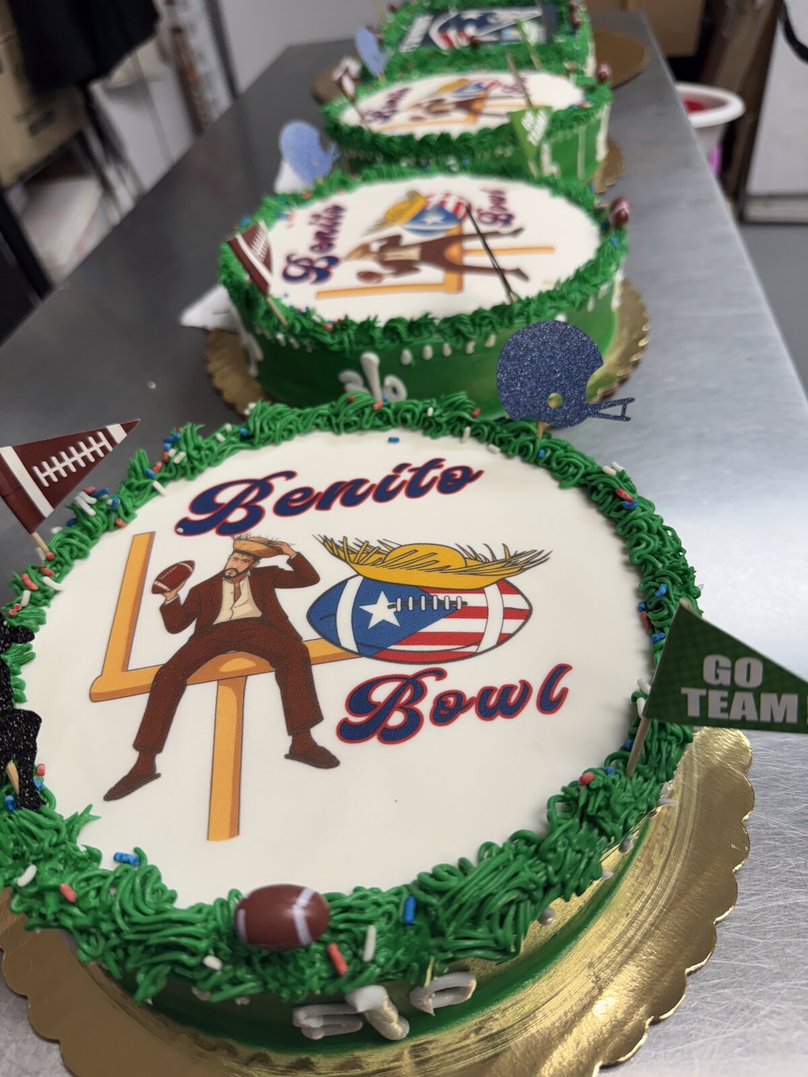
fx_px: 747
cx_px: 404
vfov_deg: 71.6
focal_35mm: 24
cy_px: 538
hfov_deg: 56.8
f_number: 1.78
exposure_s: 1/120
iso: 80
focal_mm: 6.76
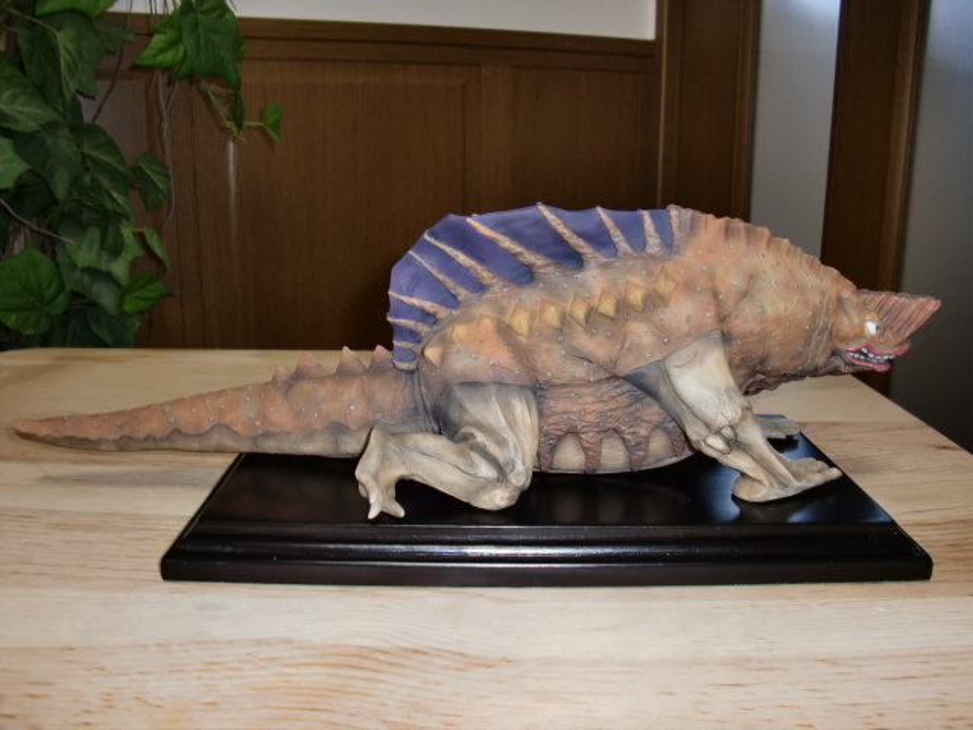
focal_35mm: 36
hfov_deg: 51.4
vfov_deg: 39.7
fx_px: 1012
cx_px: 486
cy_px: 365
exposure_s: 1/30
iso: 100
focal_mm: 6.3
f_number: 2.8
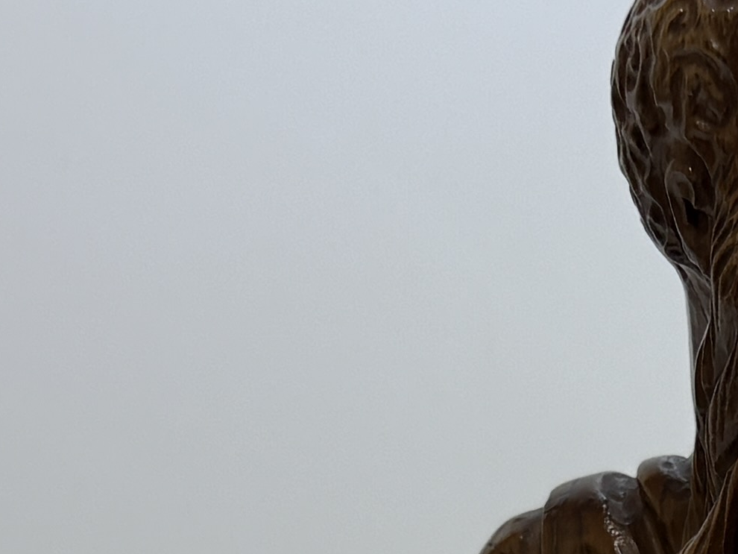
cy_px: 1287
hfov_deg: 12.9
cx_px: 867
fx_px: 3199
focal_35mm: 150
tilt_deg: -13.7
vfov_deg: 9.0
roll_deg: +0.6
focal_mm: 5.96
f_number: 1.6
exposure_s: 1/121
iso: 32
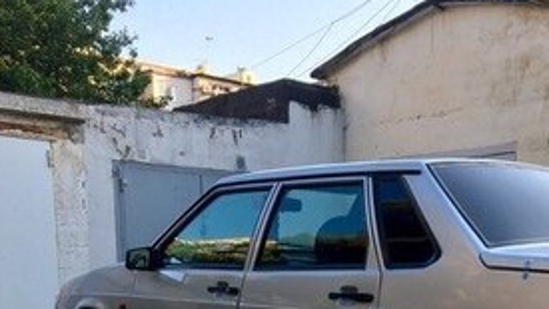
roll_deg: -1.0
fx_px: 830
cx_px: 317
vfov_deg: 19.5
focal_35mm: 57
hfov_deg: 36.5
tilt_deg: -8.8
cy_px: 401
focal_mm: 4.15
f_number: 2.2
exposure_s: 1/218
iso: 25
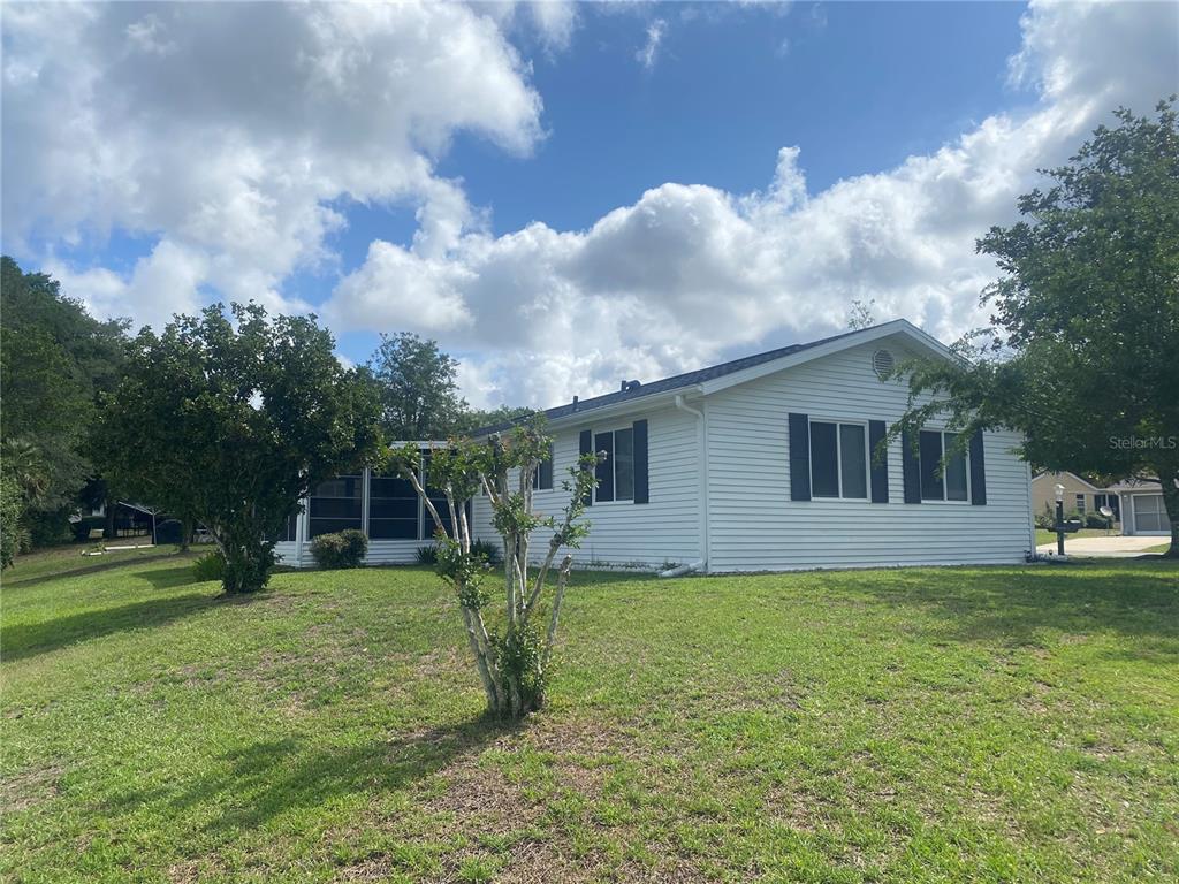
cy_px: 442
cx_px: 590
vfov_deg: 53.1
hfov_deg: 67.3
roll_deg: +1.7
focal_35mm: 26
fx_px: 886
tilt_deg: +6.5
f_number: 1.8
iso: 32
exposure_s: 1/5236
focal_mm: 4.25
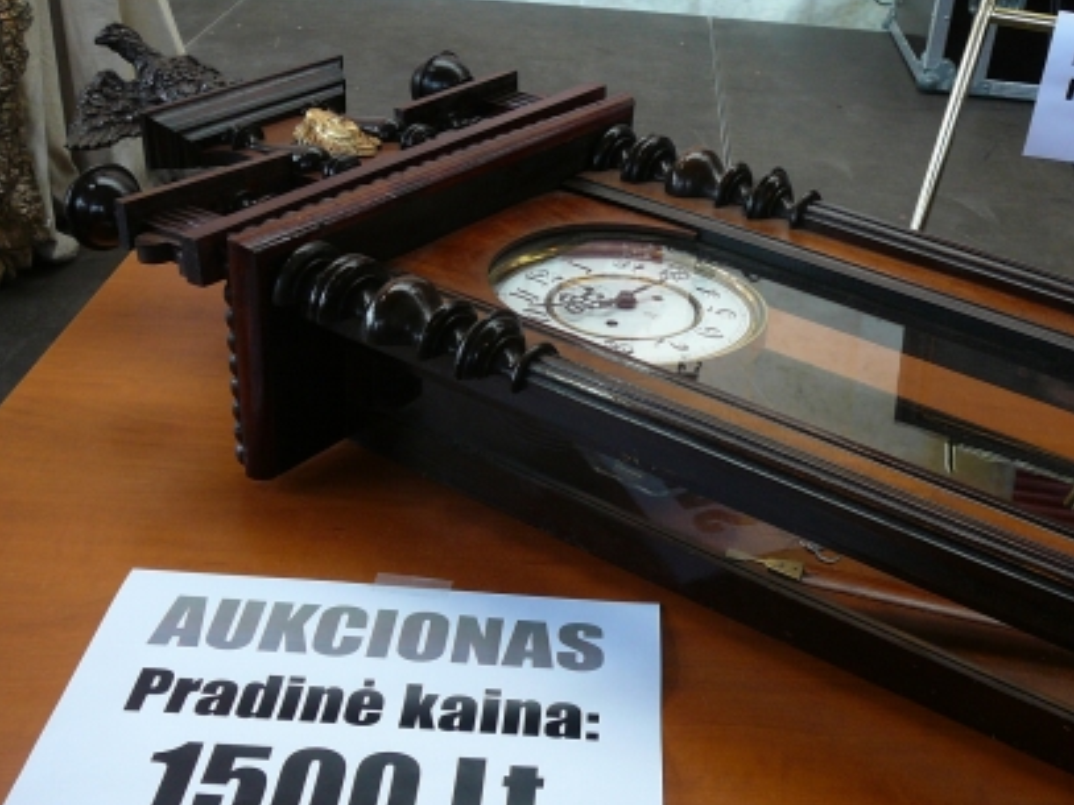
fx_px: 1334
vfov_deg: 33.5
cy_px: 482
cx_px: 636
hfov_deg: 43.7
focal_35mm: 43
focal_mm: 5.2
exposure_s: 1/40
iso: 100
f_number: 2.8
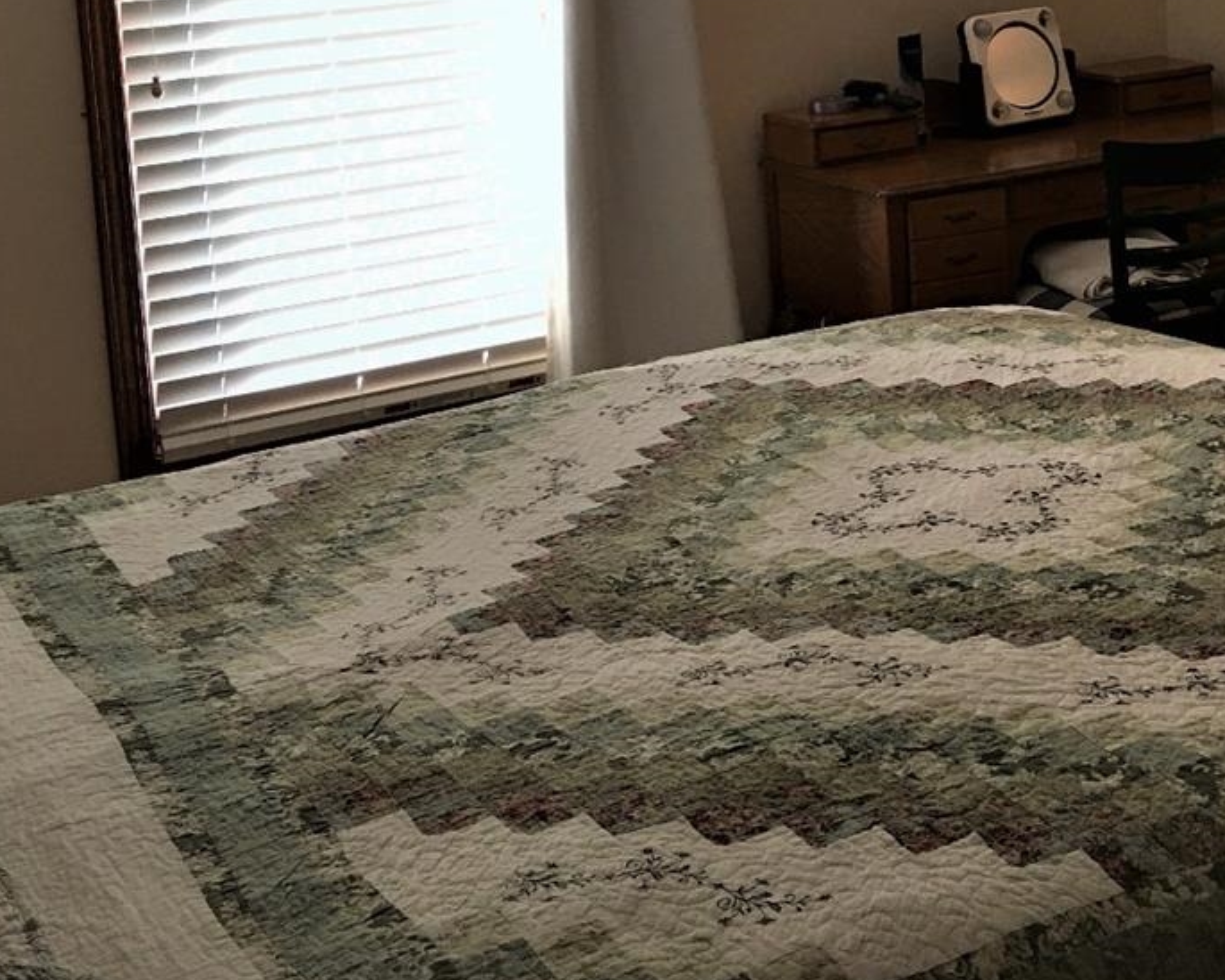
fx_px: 2248
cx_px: 1007
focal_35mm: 62
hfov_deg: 29.7
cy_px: 52
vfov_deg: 23.8
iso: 25
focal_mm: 4.15
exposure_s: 1/30
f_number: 2.2
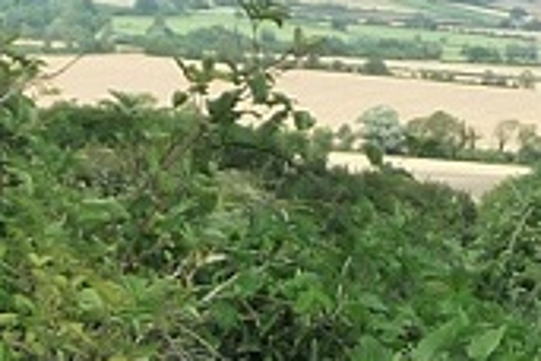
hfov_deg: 8.6
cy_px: 377
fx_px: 3441
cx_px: 1027
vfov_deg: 6.0
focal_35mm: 229
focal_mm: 6
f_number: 3.7
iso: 160
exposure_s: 1/640
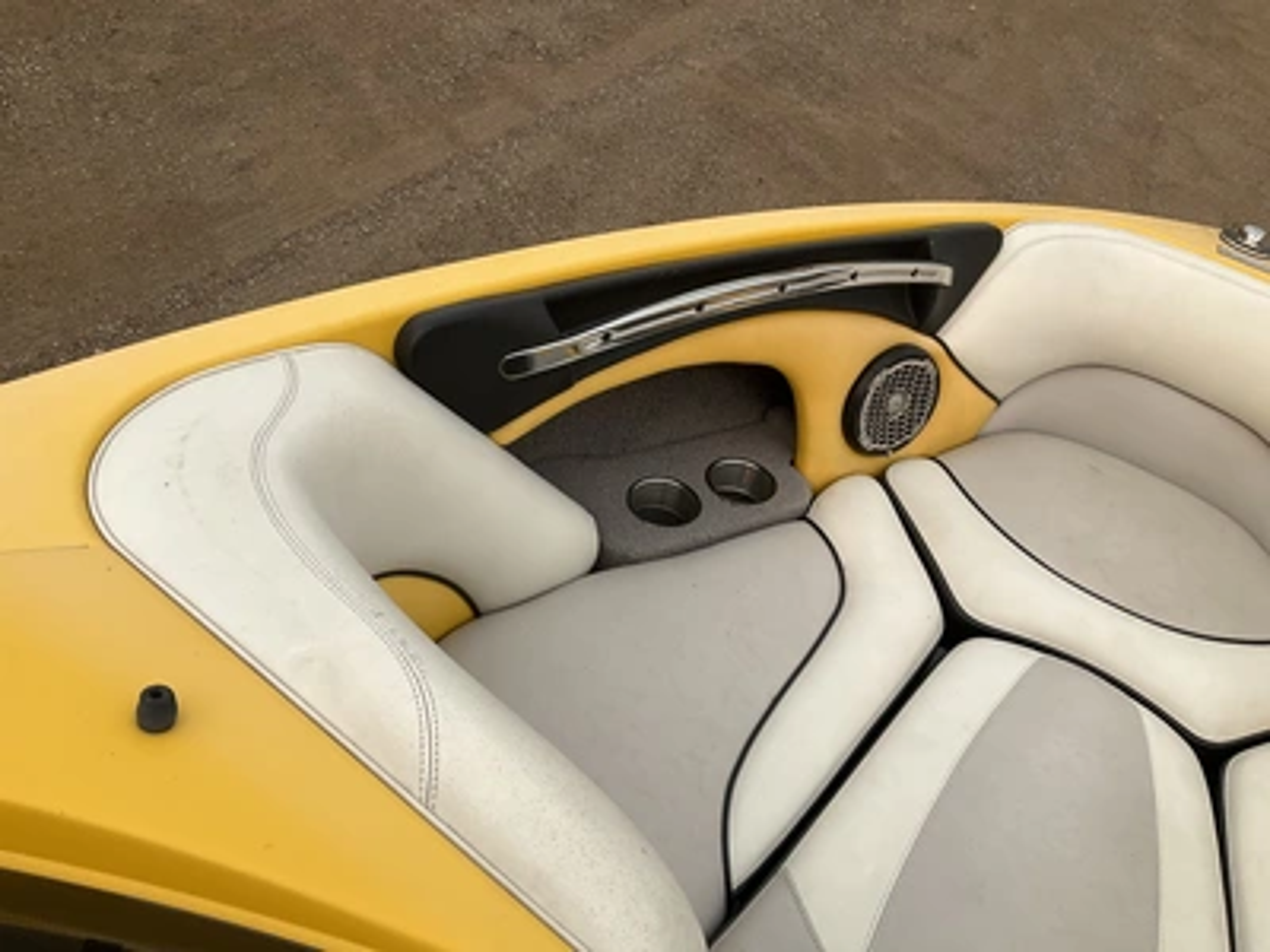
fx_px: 1064
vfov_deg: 48.2
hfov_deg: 61.7
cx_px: 635
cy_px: 476
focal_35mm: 29
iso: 25
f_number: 1.8
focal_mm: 3
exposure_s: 1/1168
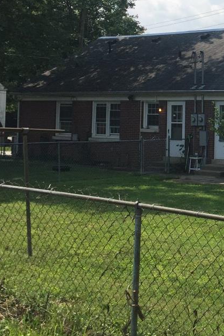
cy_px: 83
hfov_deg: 18.1
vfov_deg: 27.7
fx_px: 672
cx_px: 261
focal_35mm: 72
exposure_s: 1/2326
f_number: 2.2
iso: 32
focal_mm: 4.15
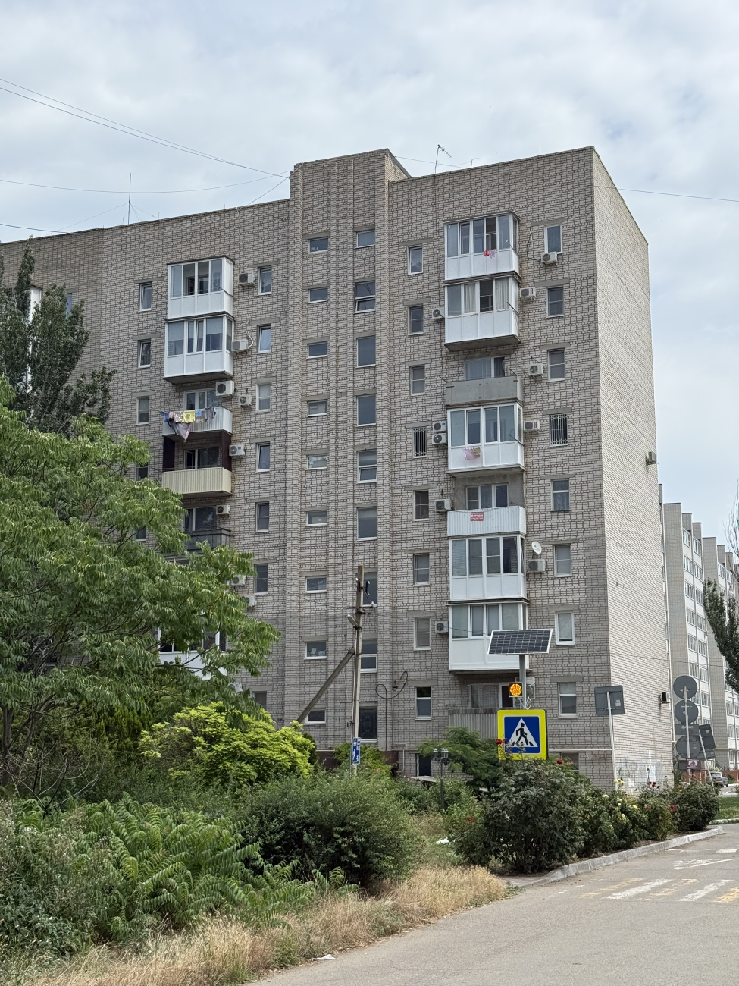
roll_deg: -1.4
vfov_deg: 39.7
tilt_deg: +13.2
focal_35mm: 48
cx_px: 370
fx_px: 1366
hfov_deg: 30.3
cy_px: 493
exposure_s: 1/5208
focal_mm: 6.76
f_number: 1.78
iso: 100
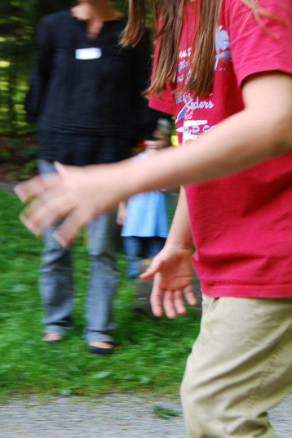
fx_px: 801
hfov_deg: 20.5
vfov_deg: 30.5
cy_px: 240
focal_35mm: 66
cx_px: 226
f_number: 4
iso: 200
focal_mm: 23
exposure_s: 1/60
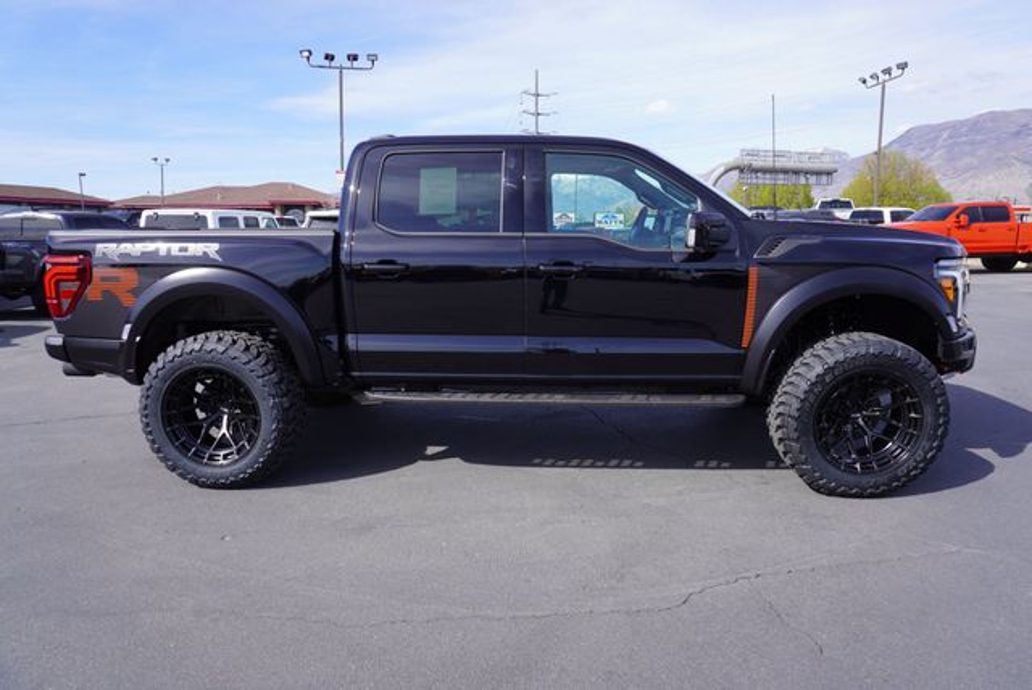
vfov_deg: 53.2
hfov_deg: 73.7
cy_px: 345
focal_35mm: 24
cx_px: 516
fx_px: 689
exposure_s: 1/125
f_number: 9
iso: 100
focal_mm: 16
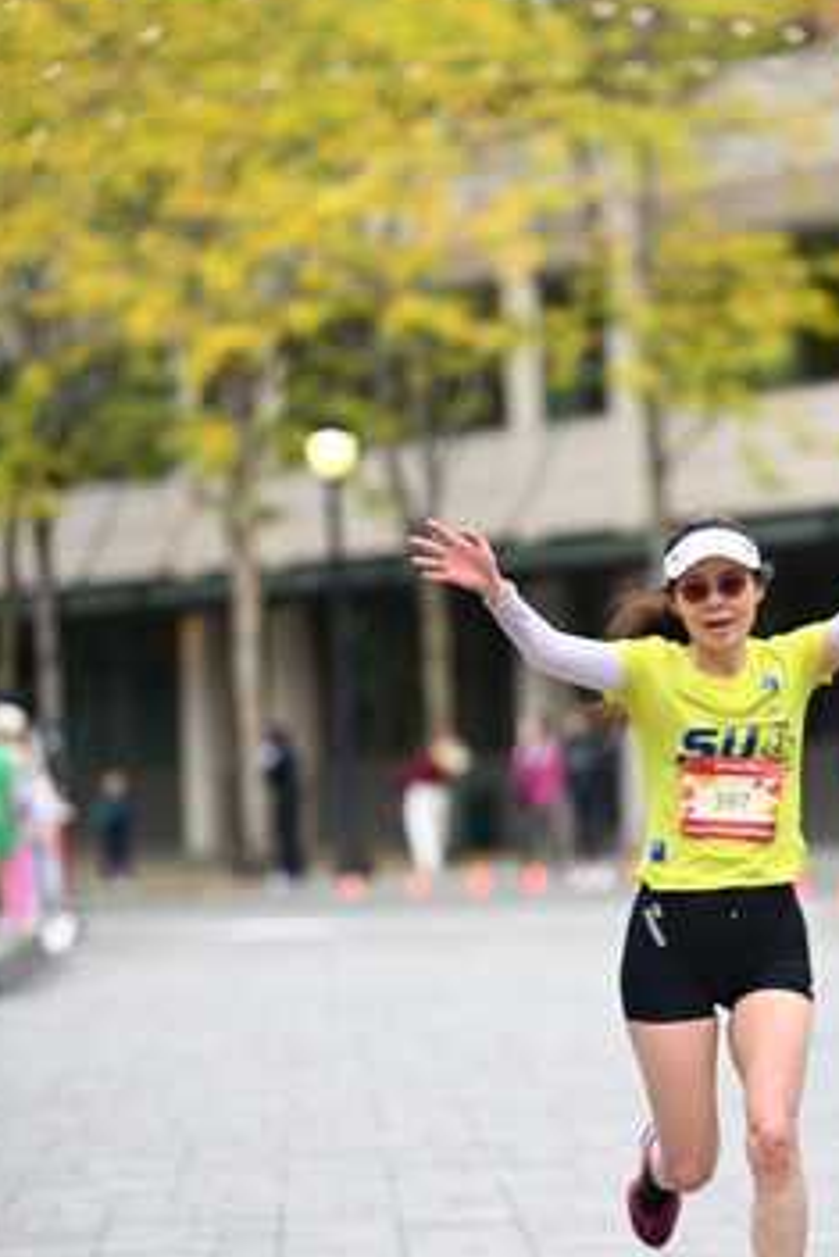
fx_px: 7648
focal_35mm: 219
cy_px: 814
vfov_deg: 9.4
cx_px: 630
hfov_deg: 6.3
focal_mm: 140
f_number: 2.8
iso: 1000
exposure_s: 1/1600
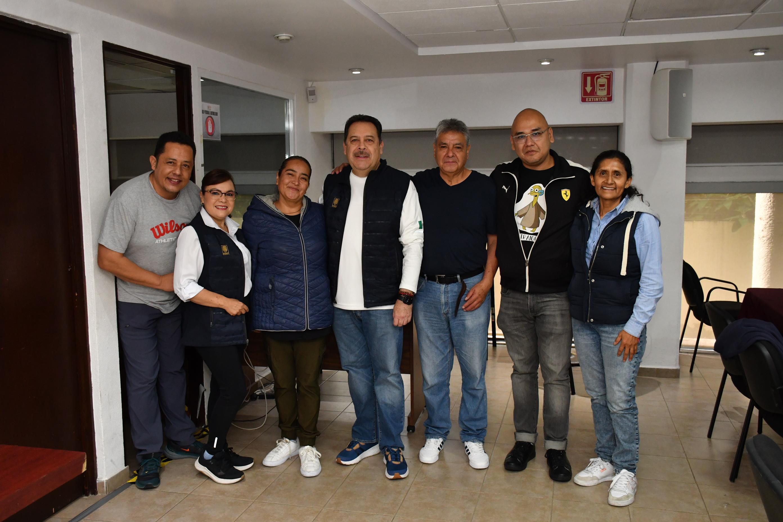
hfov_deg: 55.8
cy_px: 261
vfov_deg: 38.9
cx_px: 392
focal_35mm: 34
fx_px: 739
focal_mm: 23
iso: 1250
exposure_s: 1/100
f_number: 5.6
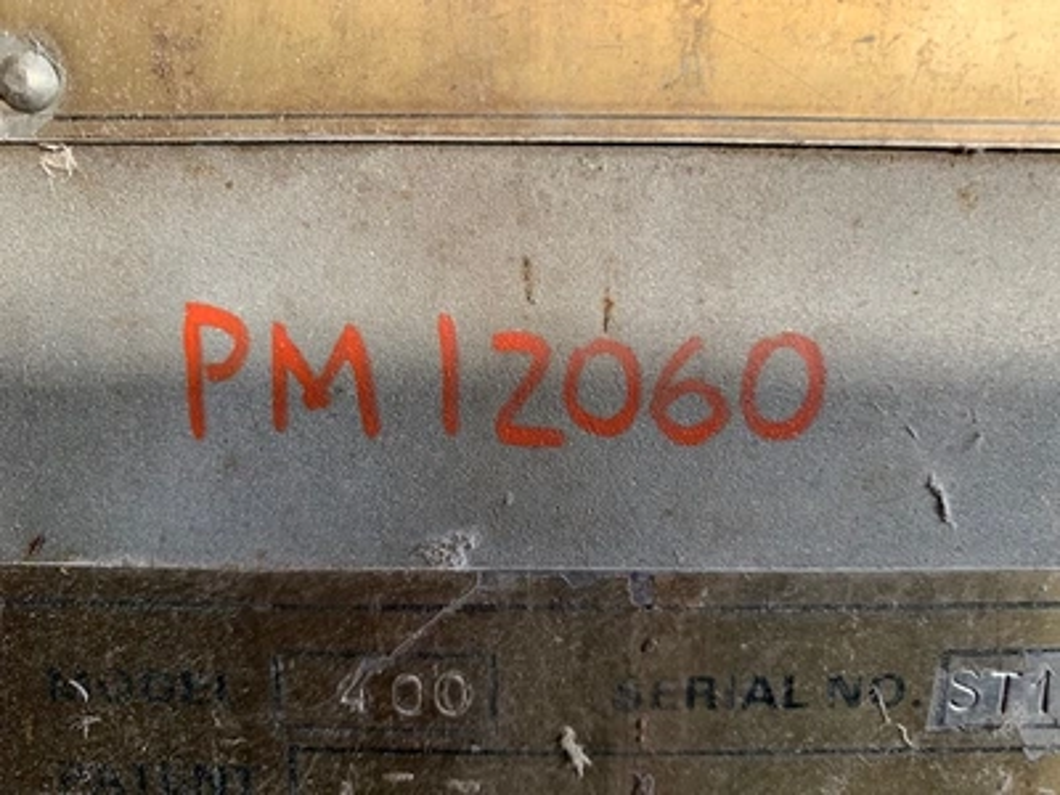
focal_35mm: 26
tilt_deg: -11.8
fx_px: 796
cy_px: 398
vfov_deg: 53.1
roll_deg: -0.2
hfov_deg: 67.3
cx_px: 530
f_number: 1.8
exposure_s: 1/60
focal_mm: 4.25
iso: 400
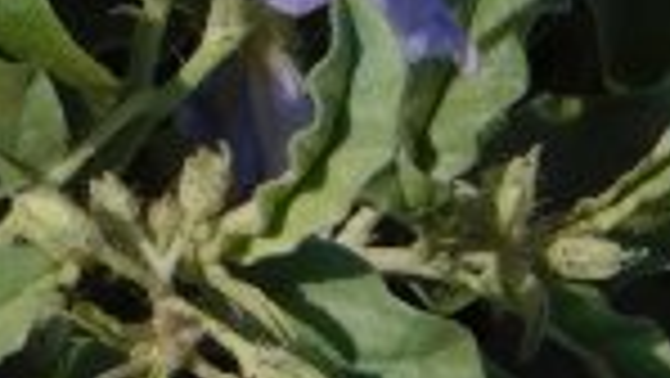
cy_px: -452
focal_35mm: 1316
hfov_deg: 1.6
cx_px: -400
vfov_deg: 0.9
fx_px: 23392
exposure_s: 1/800
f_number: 5.7
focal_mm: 52.2
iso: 125
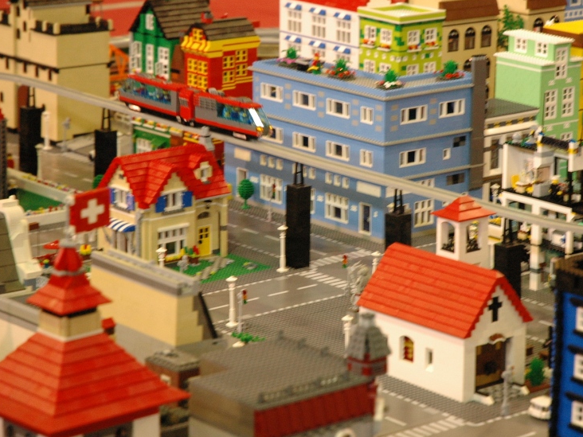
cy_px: 189
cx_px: 385
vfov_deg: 10.5
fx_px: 2375
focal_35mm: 141
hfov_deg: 14.0
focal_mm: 70
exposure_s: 1/20
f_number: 5
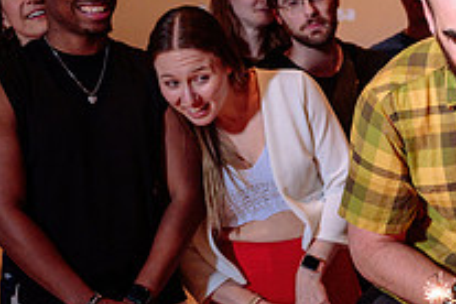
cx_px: 582
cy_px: 174
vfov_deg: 12.7
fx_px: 1368
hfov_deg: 17.8
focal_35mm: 108
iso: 1600
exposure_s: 1/160
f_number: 3.2
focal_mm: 34.5
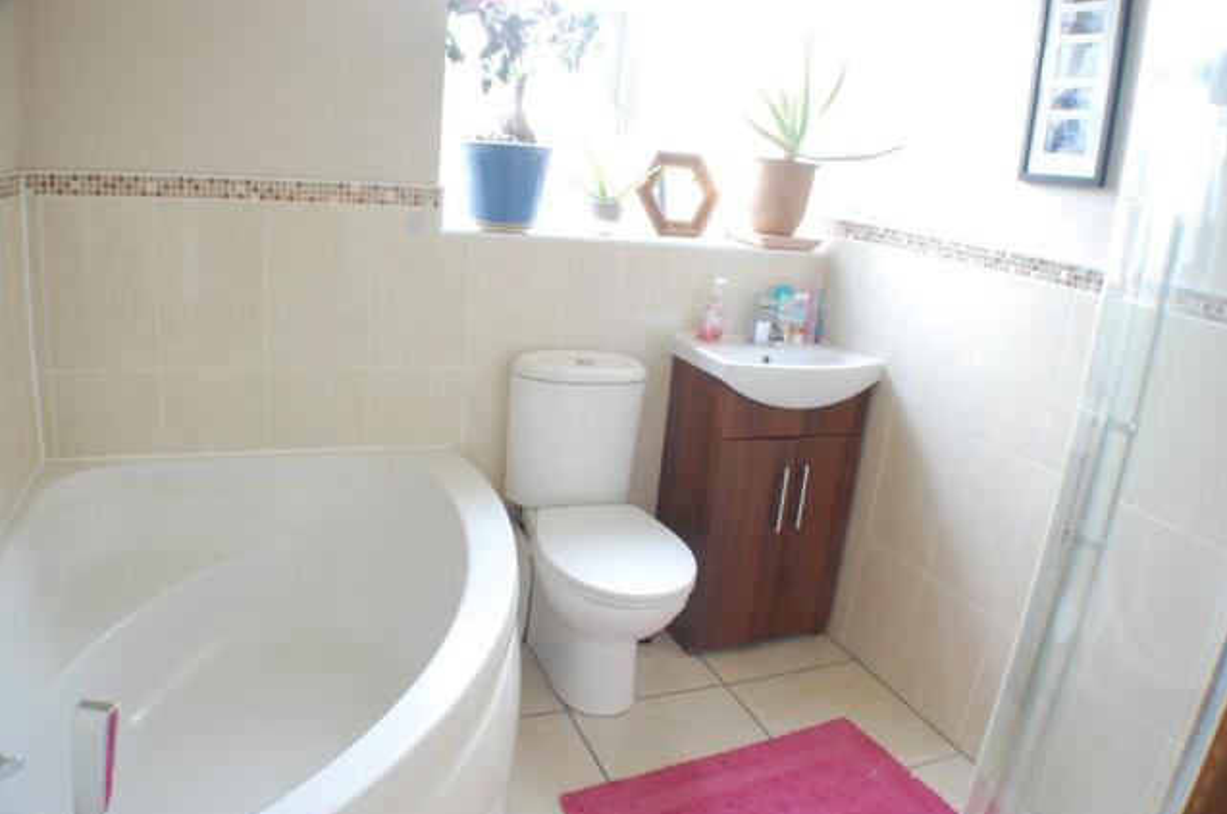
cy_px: 416
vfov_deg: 38.8
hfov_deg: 55.8
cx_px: 599
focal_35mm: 34
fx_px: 1157
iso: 800
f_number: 5
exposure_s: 1/25
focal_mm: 22
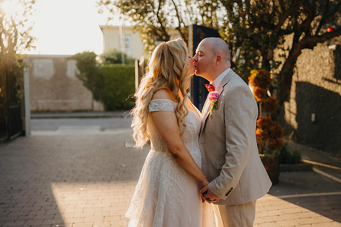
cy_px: 122
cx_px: 204
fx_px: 404
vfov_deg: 31.4
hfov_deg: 45.5
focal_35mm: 43
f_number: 1.6
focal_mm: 35
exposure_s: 1/1600
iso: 100
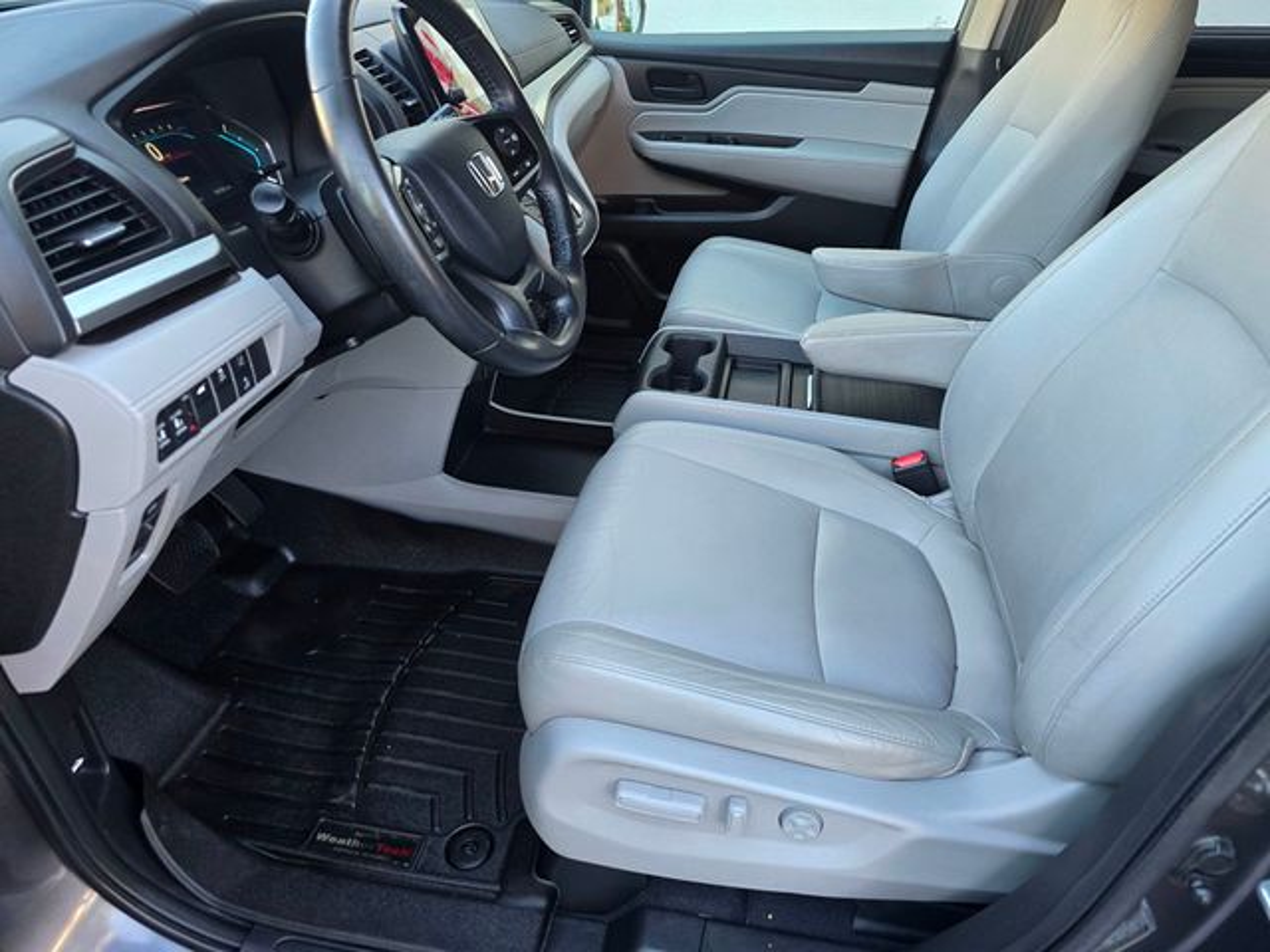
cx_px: 635
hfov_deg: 73.9
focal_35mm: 23
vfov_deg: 58.9
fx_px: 844
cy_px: 476
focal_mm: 6.3
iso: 200
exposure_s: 1/120
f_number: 1.7
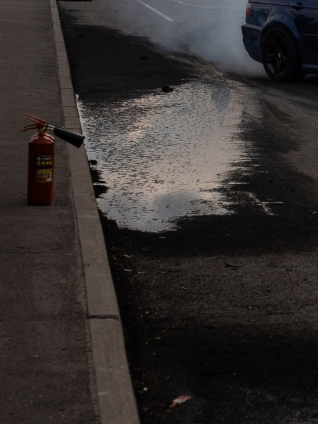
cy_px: 13
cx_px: 479
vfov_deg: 11.1
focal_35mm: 177
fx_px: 2167
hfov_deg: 8.2
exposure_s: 1/3200
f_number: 2.2
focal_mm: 35
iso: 100
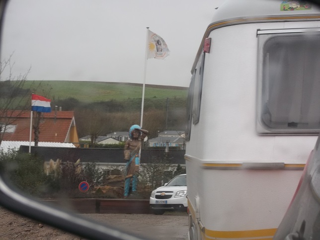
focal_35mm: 96
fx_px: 887
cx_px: 160
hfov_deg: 20.4
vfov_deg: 15.4
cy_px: 120
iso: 80
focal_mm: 17.1
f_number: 5.2
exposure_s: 1/50
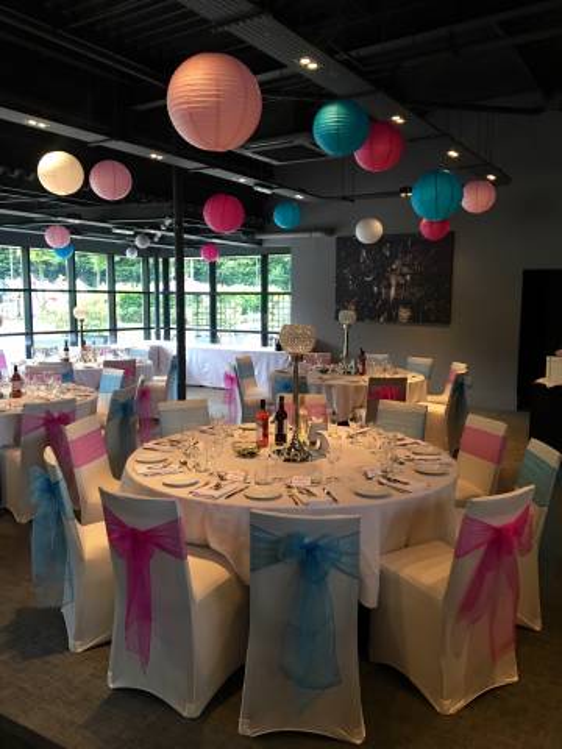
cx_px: 281
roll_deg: -0.3
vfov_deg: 61.7
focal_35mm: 29
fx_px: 628
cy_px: 374
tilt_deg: -7.1
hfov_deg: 48.2
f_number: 2.2
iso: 160
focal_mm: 4.15
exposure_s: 1/33
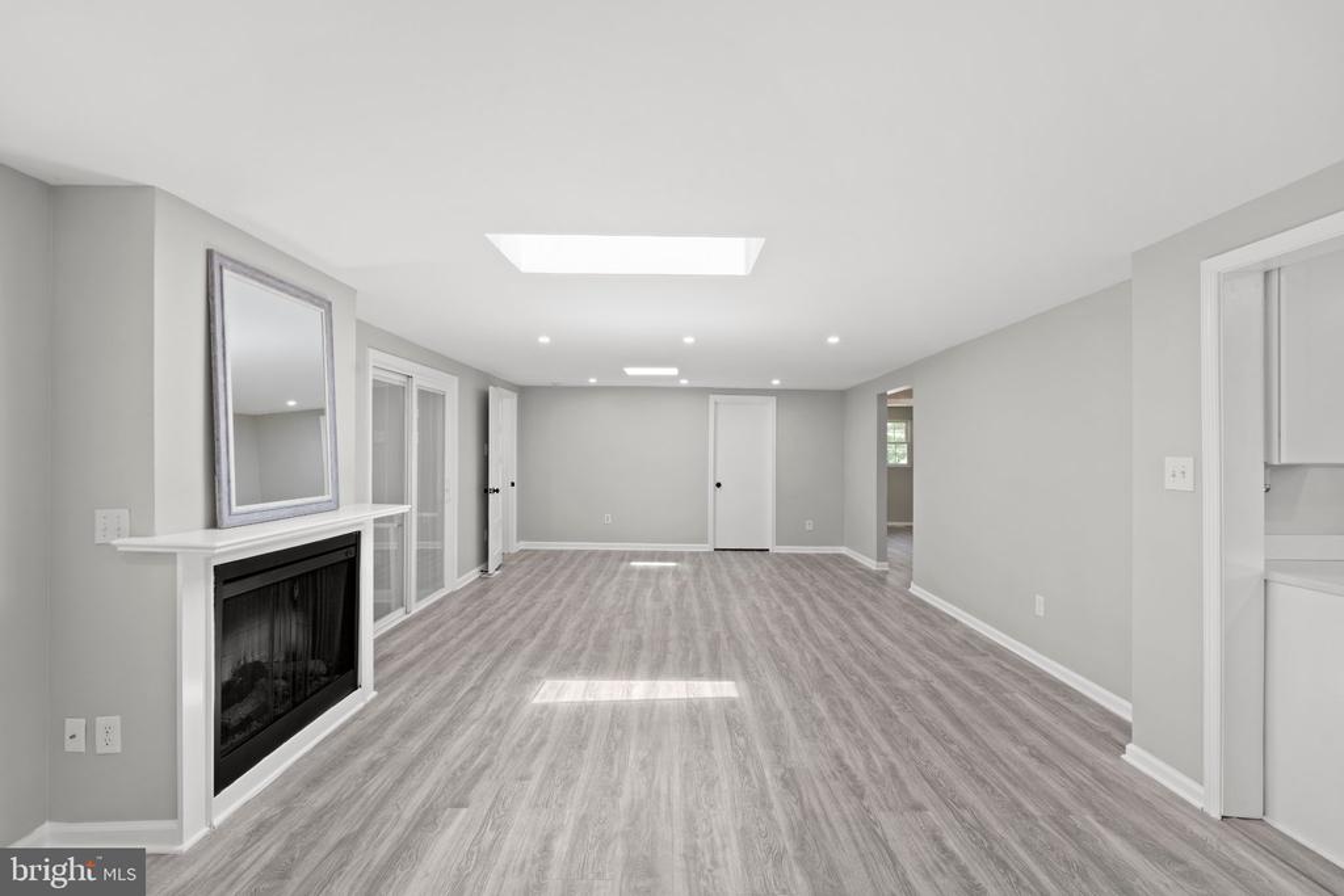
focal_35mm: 16
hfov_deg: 96.7
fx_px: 597
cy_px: 448
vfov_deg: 73.8
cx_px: 672
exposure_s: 1/2
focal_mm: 16
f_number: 9
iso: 100
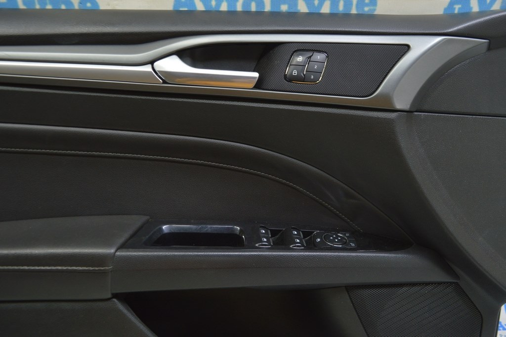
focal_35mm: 33
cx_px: 253
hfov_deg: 57.3
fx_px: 463
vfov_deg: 39.9
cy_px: 168
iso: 400
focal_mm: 22
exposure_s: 1/20
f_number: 5.6
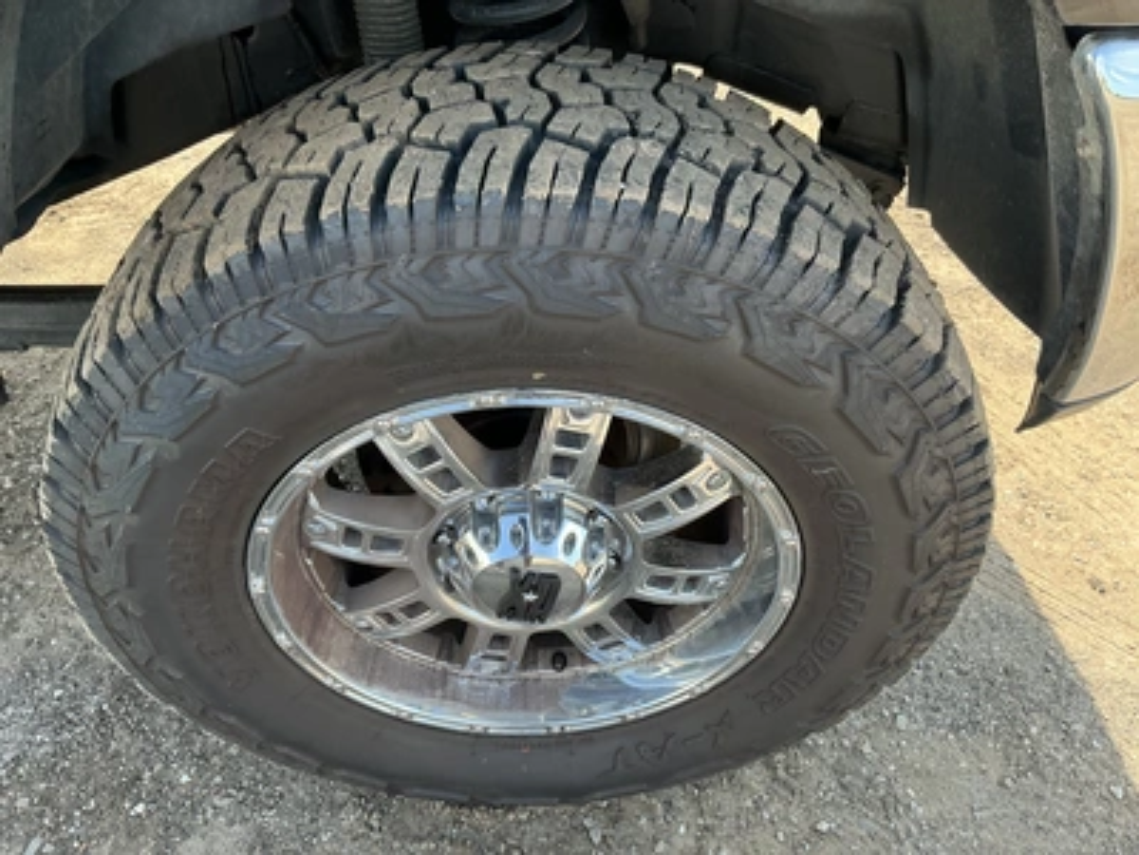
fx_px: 921
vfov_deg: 49.7
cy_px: 428
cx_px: 570
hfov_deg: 63.4
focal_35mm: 28
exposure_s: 1/122
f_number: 1.8
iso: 32
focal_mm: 3
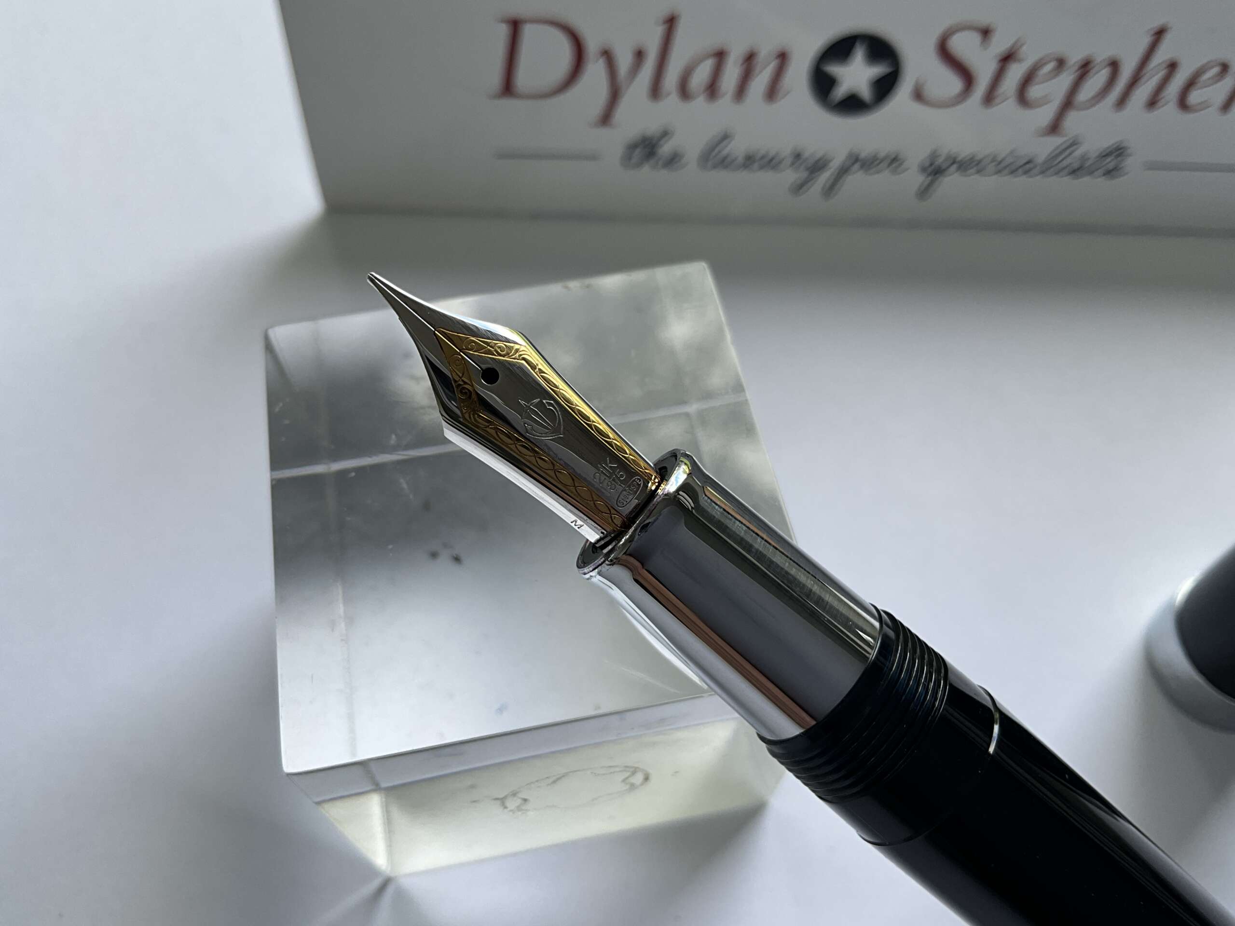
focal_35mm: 29
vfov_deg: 48.2
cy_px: 463
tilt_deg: -60.3
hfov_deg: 61.7
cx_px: 618
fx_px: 1035
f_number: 1.8
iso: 25
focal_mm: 3
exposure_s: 1/122
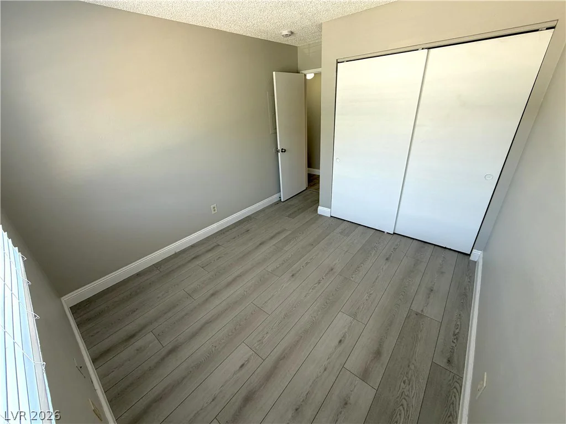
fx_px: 229
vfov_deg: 85.7
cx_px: 283
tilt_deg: -26.5
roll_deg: +4.0
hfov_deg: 102.1
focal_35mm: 14
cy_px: 212
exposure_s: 1/121
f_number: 2.2
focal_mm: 2.22
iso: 160
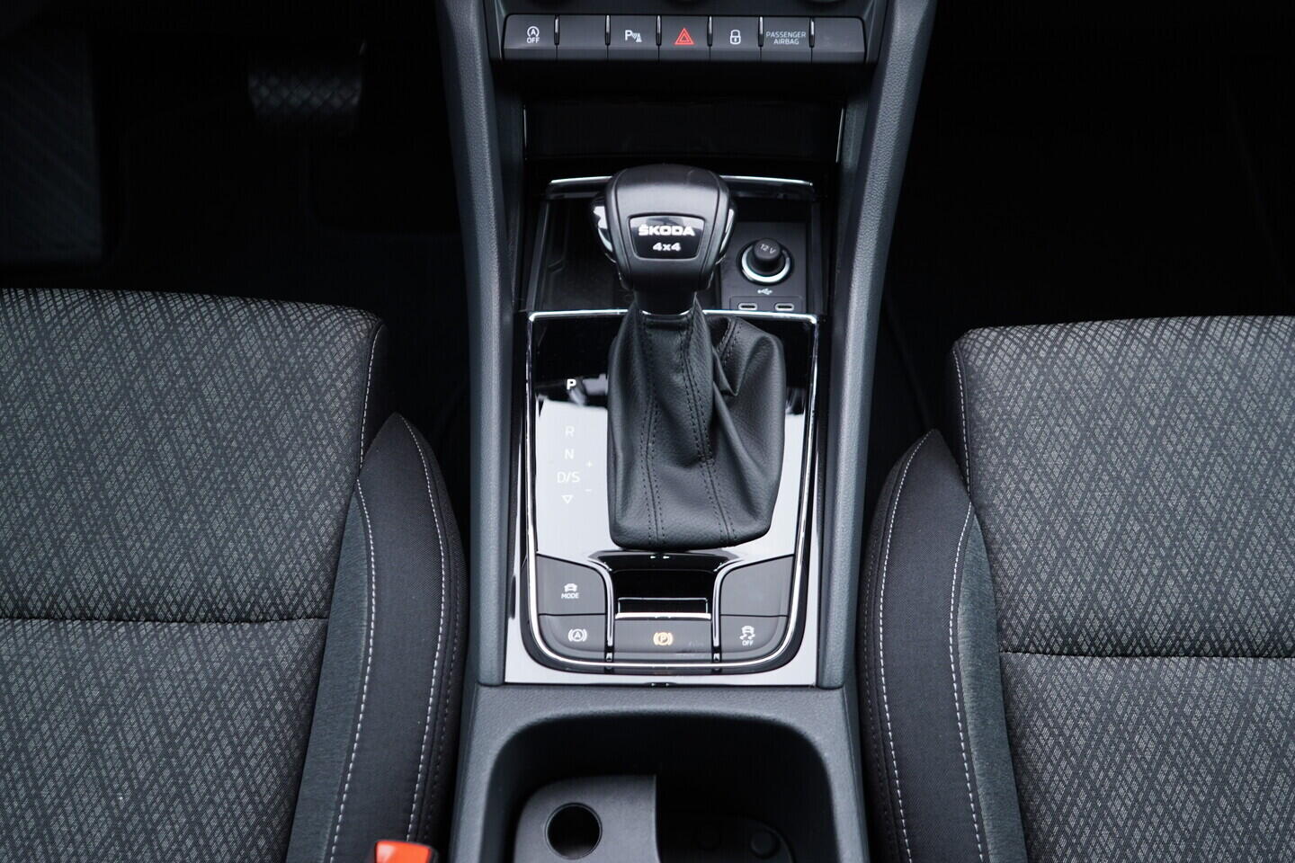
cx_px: 648
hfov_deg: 53.1
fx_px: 1295
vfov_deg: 36.9
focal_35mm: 36
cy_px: 432
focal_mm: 24
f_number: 2.8
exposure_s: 1/40
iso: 400
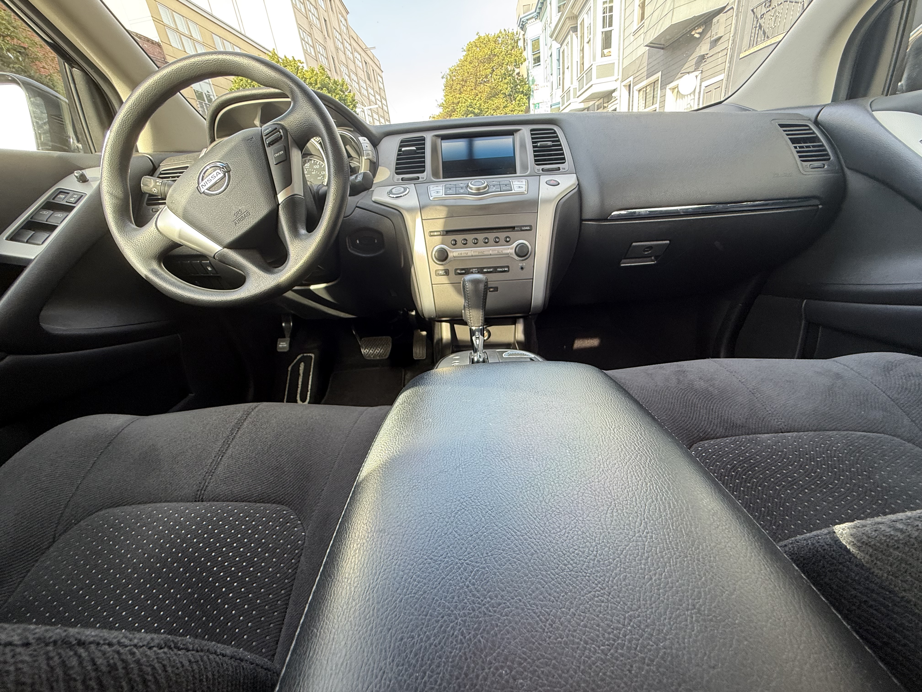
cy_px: 346
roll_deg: +7.6
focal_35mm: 14
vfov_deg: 85.7
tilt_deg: -23.3
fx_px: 373
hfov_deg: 102.1
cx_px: 461
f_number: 2.2
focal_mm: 2.22
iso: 125
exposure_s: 1/99
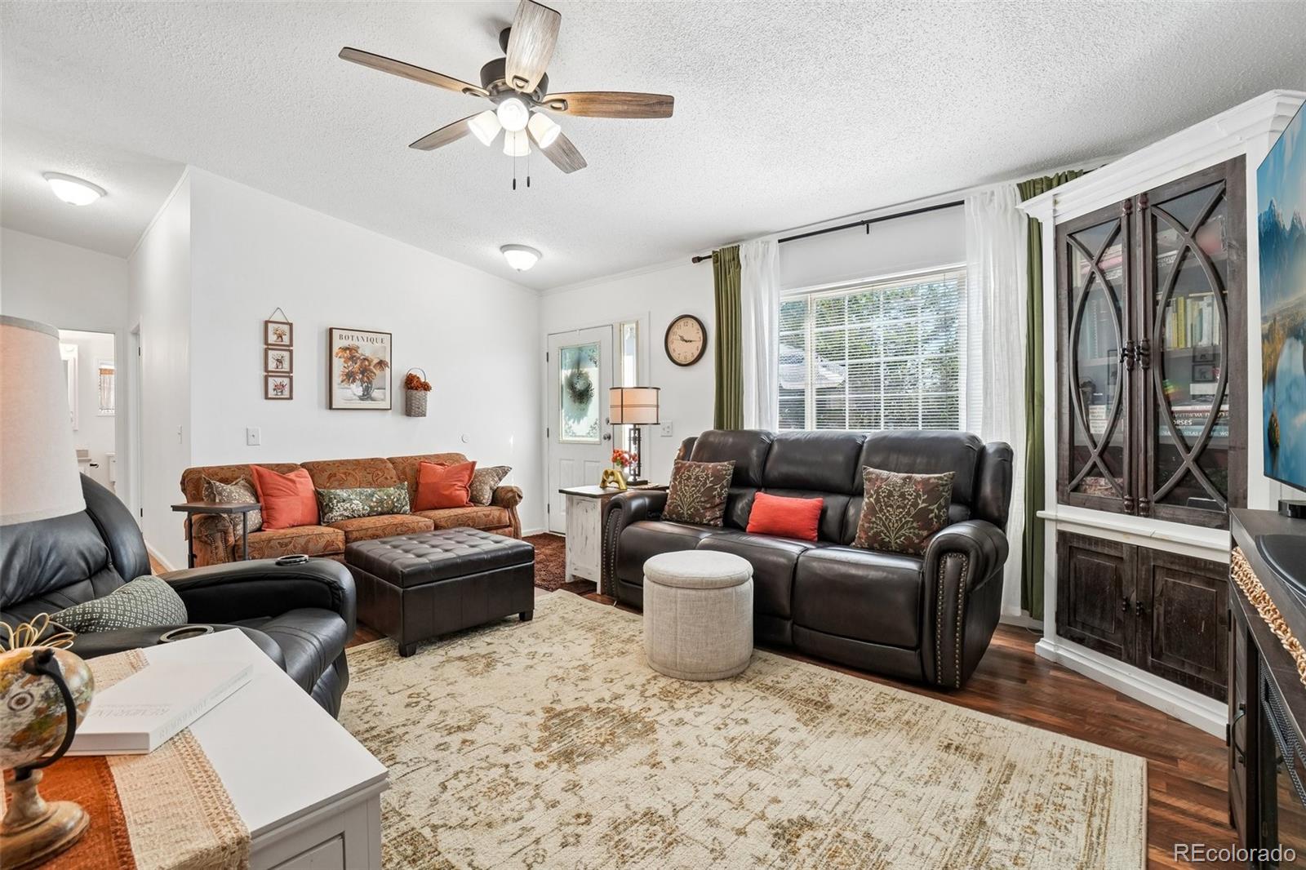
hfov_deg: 100.4
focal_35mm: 15
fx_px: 544
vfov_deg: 77.3
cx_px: 653
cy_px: 435
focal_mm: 10
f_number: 8
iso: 400
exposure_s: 1/60
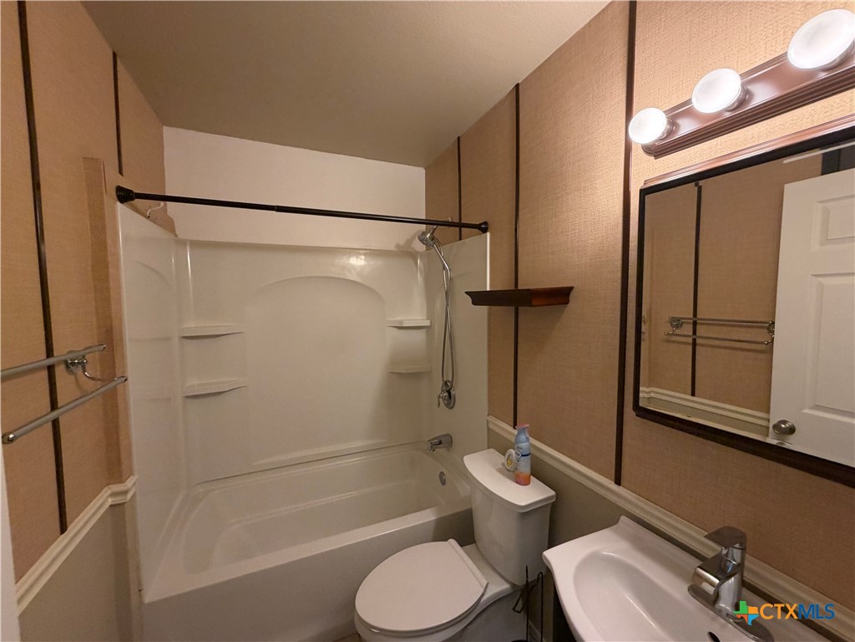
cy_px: 321
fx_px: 346
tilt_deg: -2.3
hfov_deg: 102.1
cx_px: 428
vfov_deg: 85.7
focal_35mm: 14
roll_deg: +0.6
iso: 200
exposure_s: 1/60
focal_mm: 2.22
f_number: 2.2
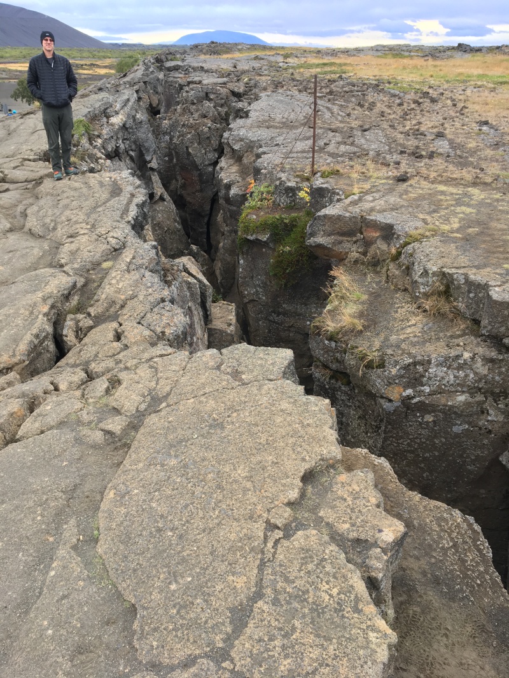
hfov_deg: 48.2
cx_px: 254
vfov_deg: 61.6
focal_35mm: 29
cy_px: 339
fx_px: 568
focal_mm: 4.15
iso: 25
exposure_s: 1/120
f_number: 2.2
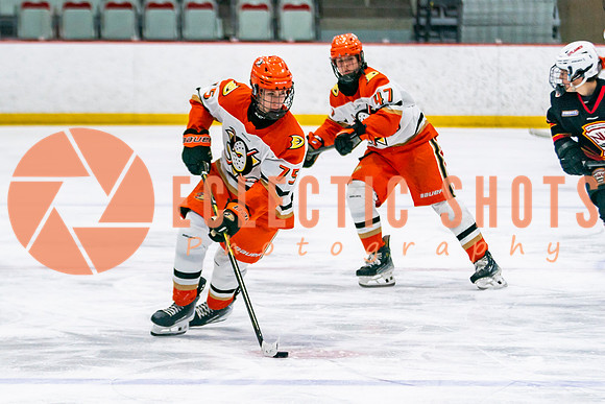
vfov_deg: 4.9
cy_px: 270
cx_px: 265
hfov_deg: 7.4
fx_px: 4690
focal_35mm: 279
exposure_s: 1/640
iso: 500
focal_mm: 130
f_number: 2.8
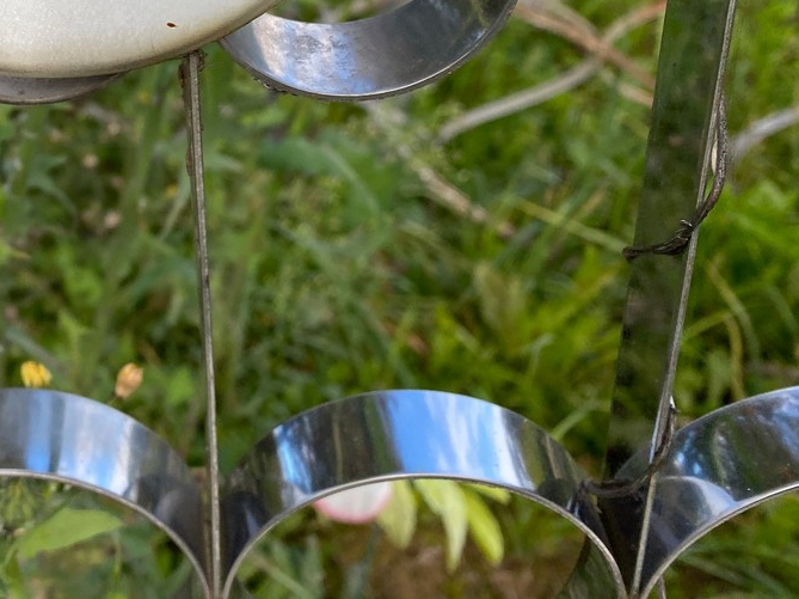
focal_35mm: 56
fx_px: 1292
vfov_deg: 25.2
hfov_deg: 31.7
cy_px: 49
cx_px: -6
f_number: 1.8
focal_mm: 4.25
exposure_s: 1/1034
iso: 32
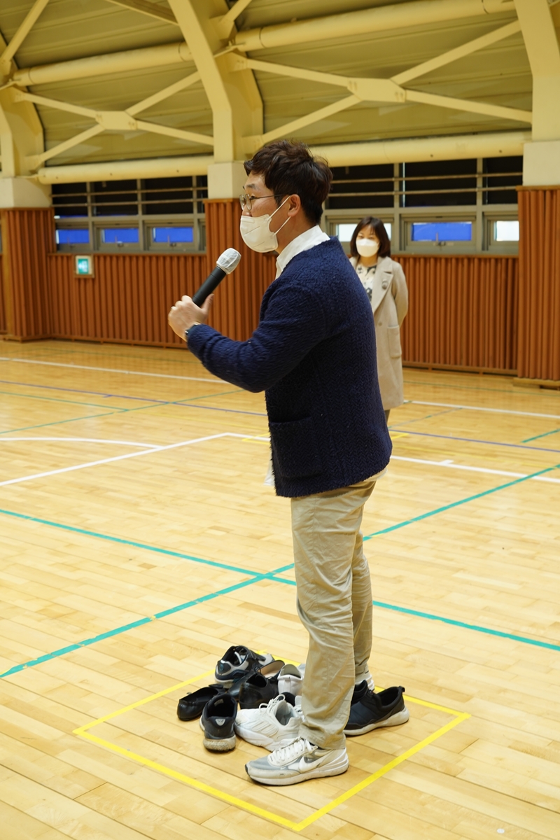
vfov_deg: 44.5
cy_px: 420
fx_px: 1027
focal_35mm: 44
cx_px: 280
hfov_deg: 30.5
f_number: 5.6
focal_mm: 44
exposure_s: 1/80
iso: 640
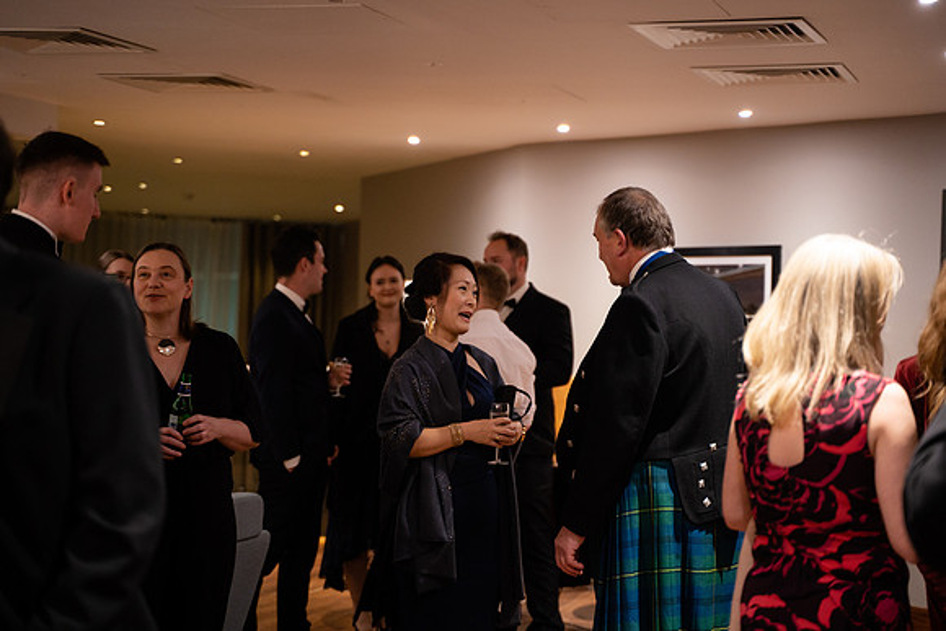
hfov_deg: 27.0
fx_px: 1971
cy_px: 316
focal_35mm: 75
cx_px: 473
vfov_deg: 18.2
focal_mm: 75
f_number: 2.8
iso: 1250
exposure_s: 1/60
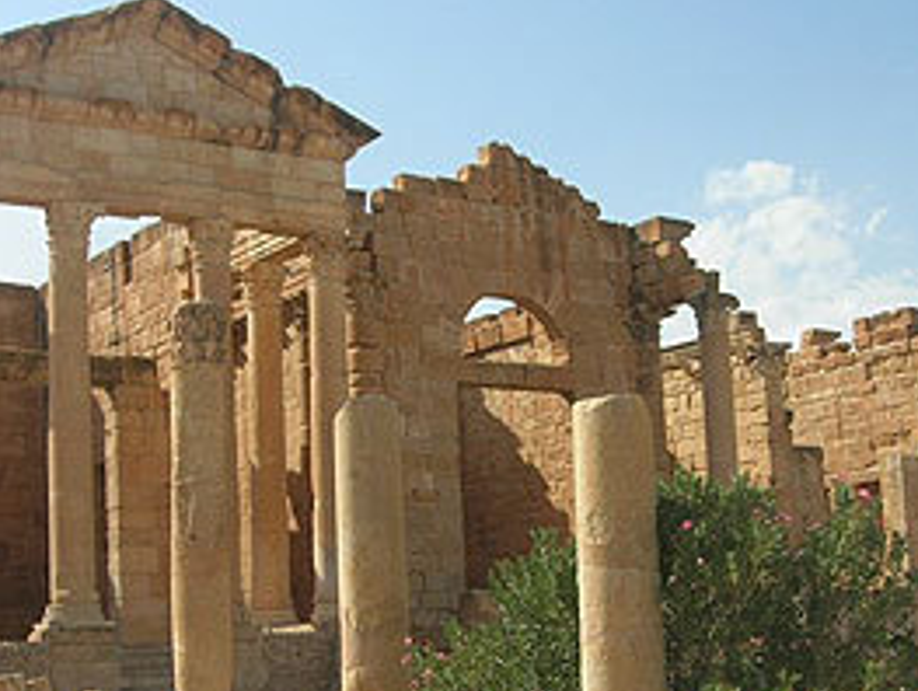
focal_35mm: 65
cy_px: 440
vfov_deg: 22.6
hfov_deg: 29.8
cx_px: 499
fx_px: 1726
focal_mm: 7.8
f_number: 4.8
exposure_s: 1/557
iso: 64
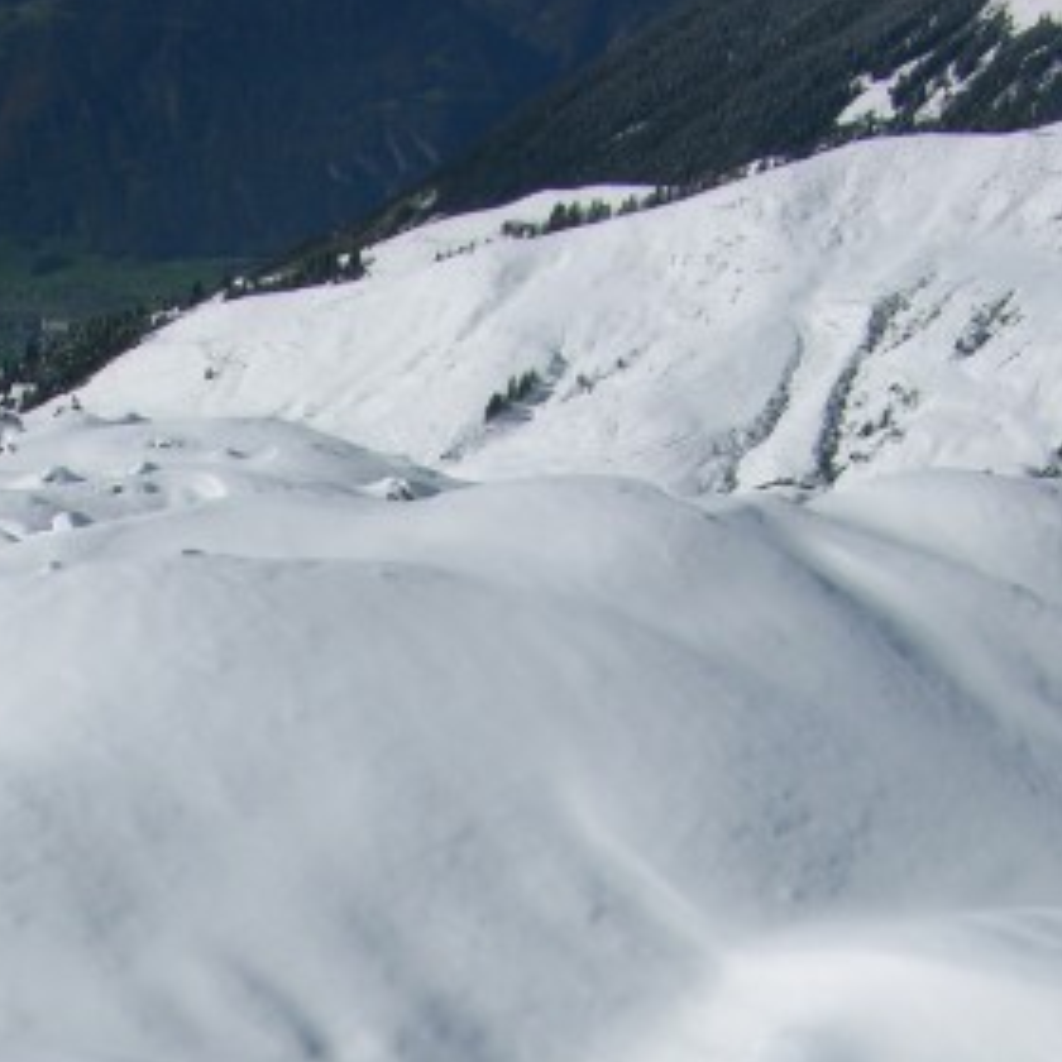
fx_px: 2950
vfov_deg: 18.7
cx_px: 121
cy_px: 1434
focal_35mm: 85
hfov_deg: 20.0
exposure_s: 1/419
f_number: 8
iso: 50
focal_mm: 8.9
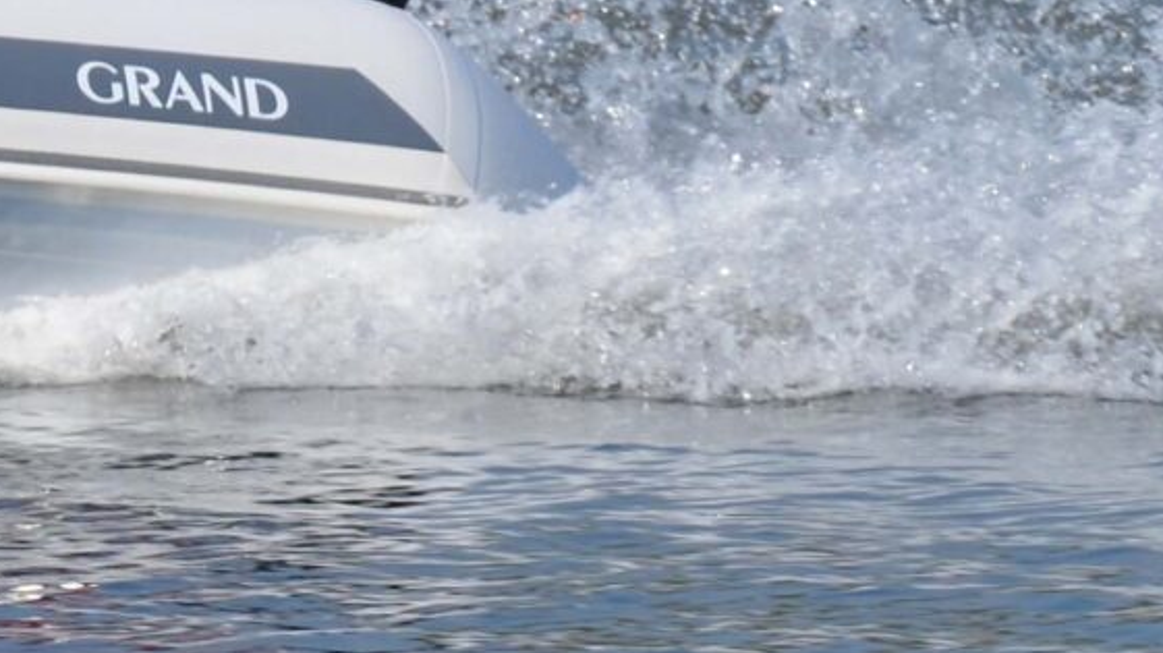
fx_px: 43044
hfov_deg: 1.5
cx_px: -775
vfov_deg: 0.9
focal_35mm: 1396
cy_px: -669
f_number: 7.1
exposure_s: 1/800
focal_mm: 195
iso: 200
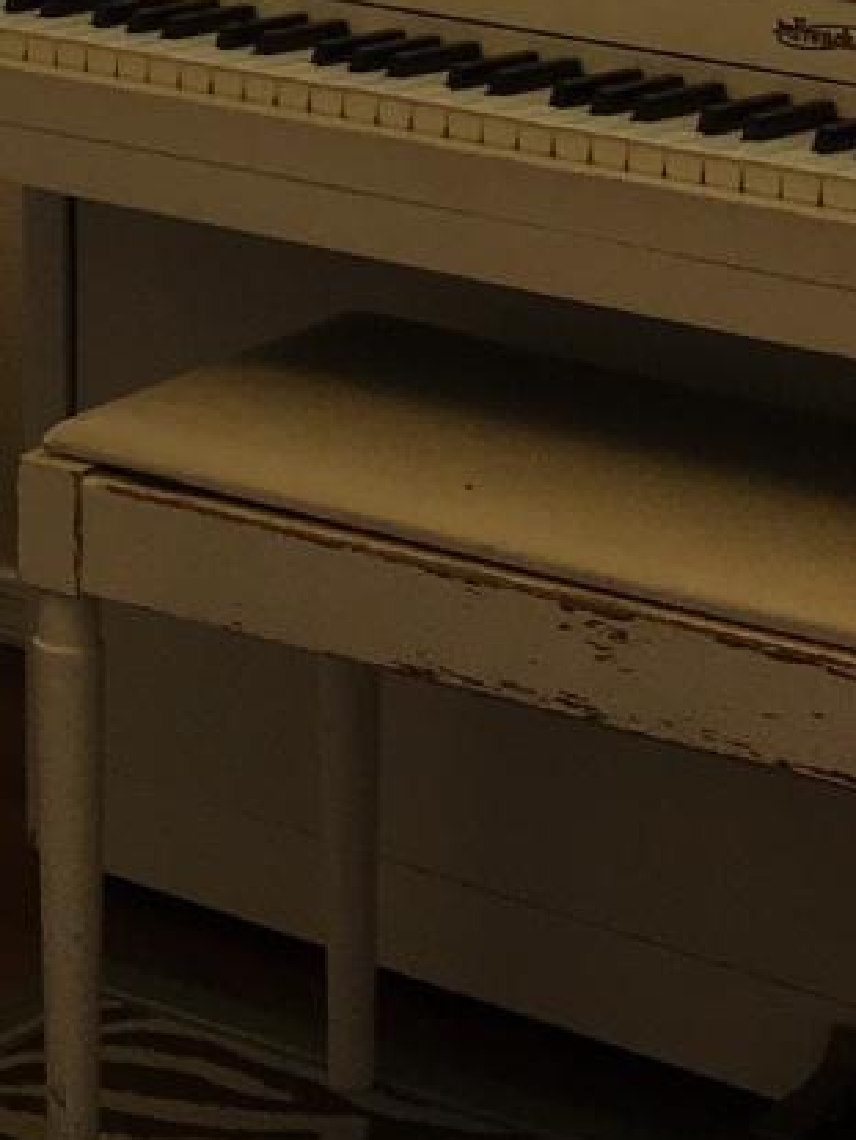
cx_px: -710
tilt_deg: -4.3
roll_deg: +0.2
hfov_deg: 10.0
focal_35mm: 140
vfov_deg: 13.2
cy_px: -611
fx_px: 4611
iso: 32
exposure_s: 1/60
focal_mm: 4.15
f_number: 2.2
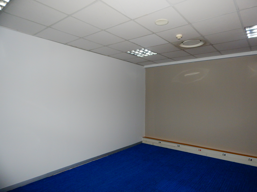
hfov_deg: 76.4
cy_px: 96
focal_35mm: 22
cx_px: 128
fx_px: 163
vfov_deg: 61.1
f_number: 3
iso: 200
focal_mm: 4
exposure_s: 1/30
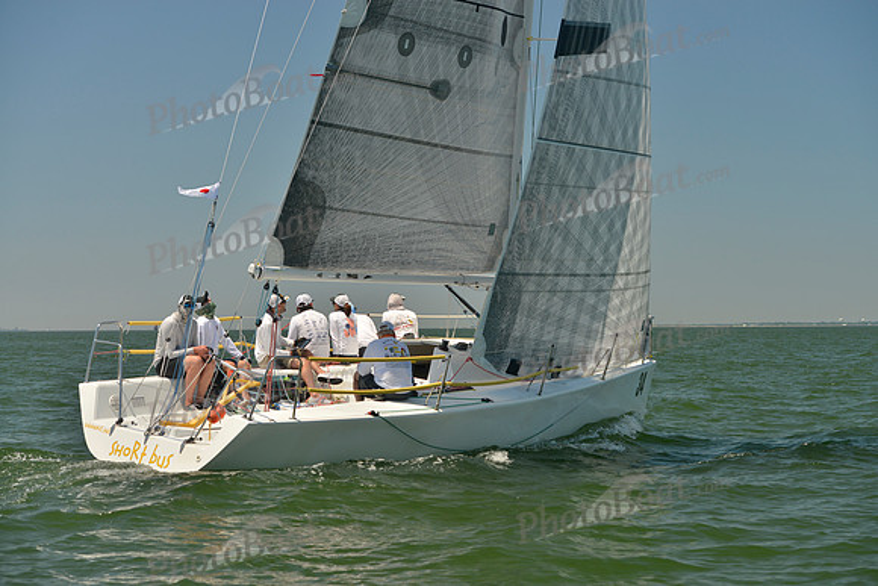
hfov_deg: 28.8
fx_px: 1708
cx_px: 439
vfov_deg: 19.5
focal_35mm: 70
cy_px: 293
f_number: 6.3
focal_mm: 70
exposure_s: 1/640
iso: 200
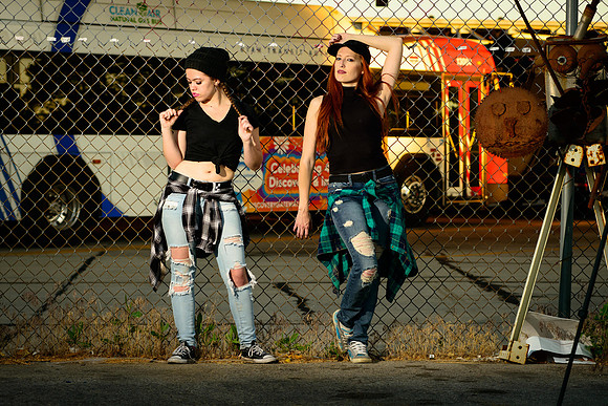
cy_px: 219
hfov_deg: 18.9
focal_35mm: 108
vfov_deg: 12.7
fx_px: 1825
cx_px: 292
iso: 160
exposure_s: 1/200
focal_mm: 100
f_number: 5.6
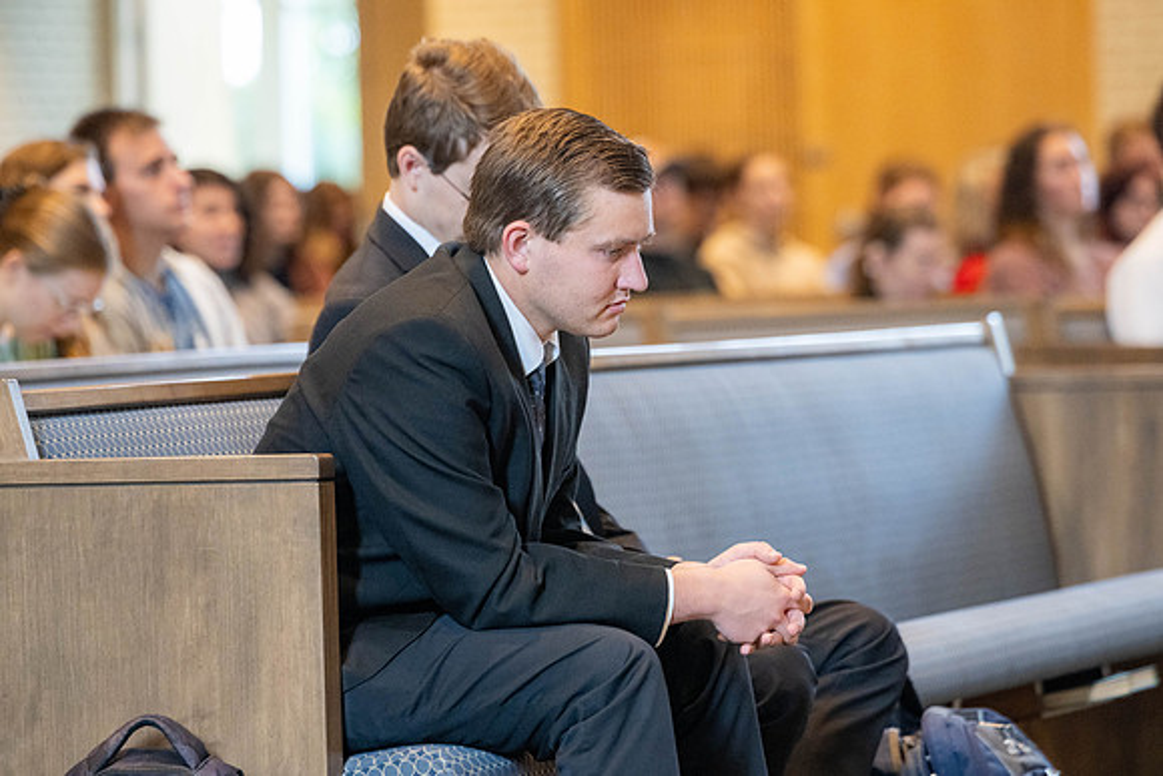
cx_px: 582
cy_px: 388
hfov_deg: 10.1
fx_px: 6563
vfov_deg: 6.8
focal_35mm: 203
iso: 2000
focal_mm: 180
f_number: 4
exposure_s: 1/160
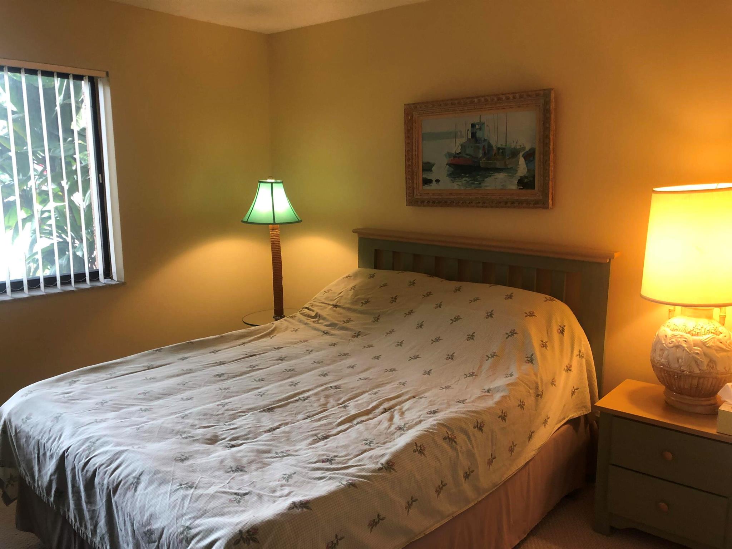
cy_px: 274
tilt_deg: -9.6
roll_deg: +0.5
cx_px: 366
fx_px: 592
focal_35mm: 28
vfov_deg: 49.7
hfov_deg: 63.4
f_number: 1.8
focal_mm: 4
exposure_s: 1/20
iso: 40
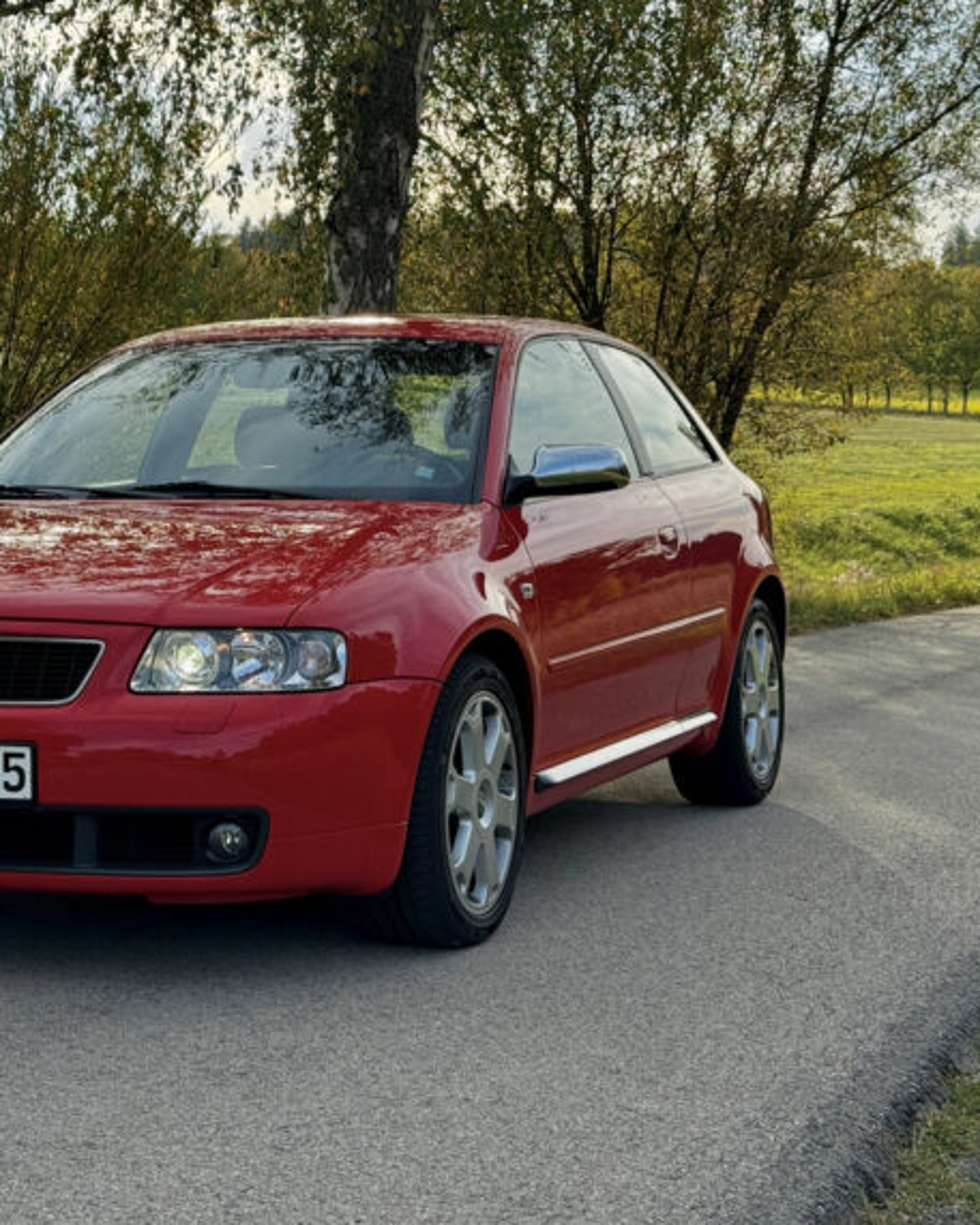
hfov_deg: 23.8
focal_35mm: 63
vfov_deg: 30.0
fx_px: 2283
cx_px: 189
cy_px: 609
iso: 64
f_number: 1.78
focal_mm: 6.76
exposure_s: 1/1524
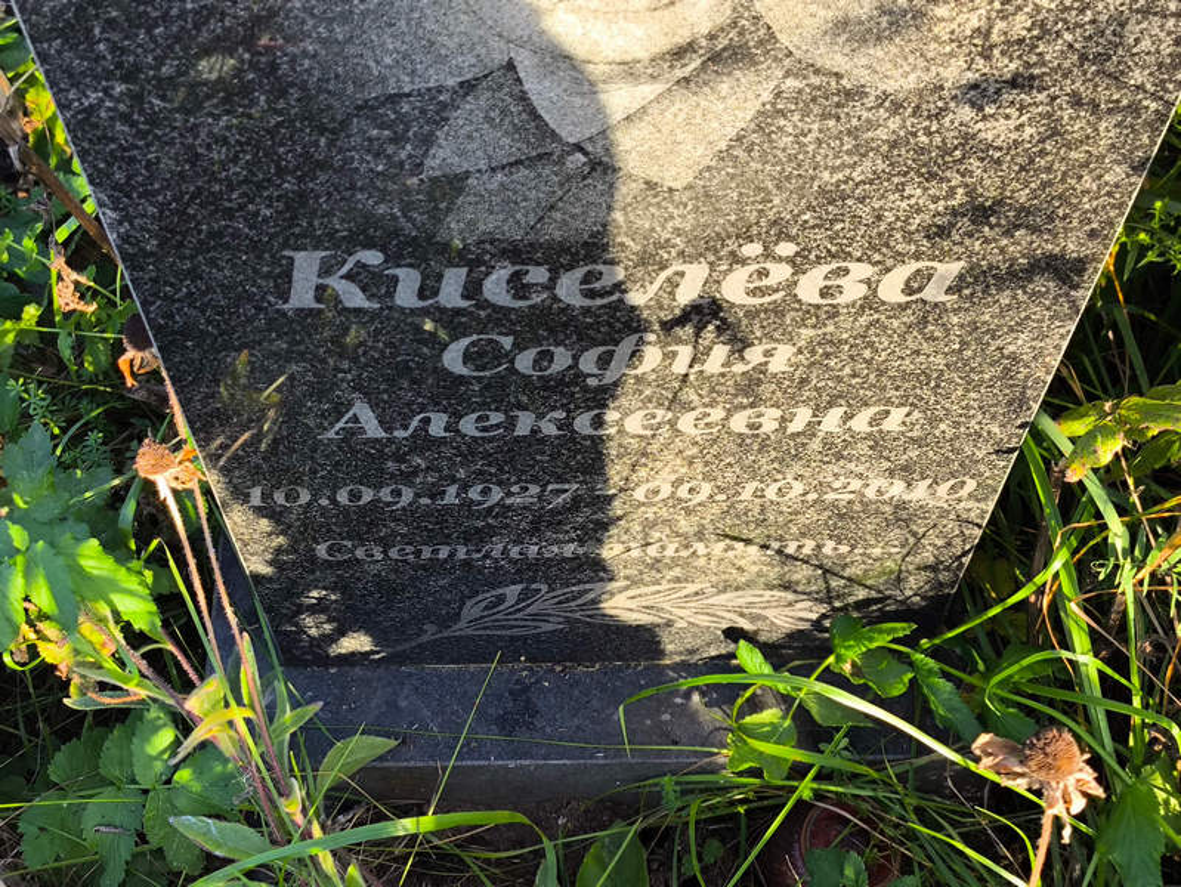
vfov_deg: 29.1
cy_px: 444
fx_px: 1707
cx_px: 590
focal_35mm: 50
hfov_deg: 38.2
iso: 50
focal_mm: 4.71
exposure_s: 1/201
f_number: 1.7
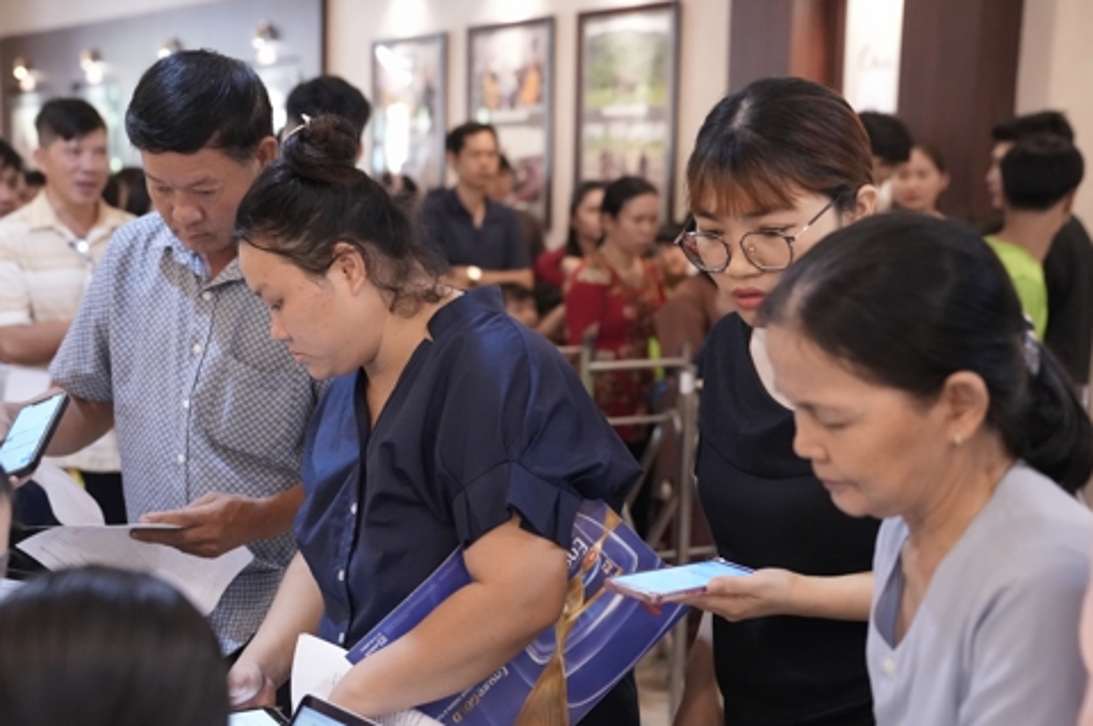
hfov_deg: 32.6
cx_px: 360
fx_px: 1850
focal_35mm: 61
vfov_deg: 22.2
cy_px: 422
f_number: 2.8
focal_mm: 45
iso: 6400
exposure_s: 1/160
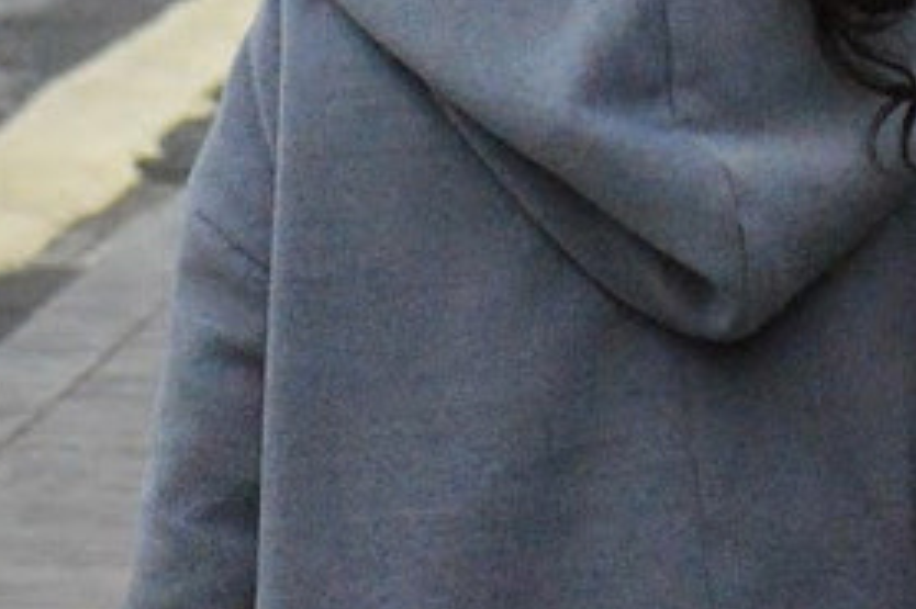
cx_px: 903
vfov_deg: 2.9
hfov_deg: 4.3
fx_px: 12075
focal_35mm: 475
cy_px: -1106
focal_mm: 55
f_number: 5.6
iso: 3200
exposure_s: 1/4000
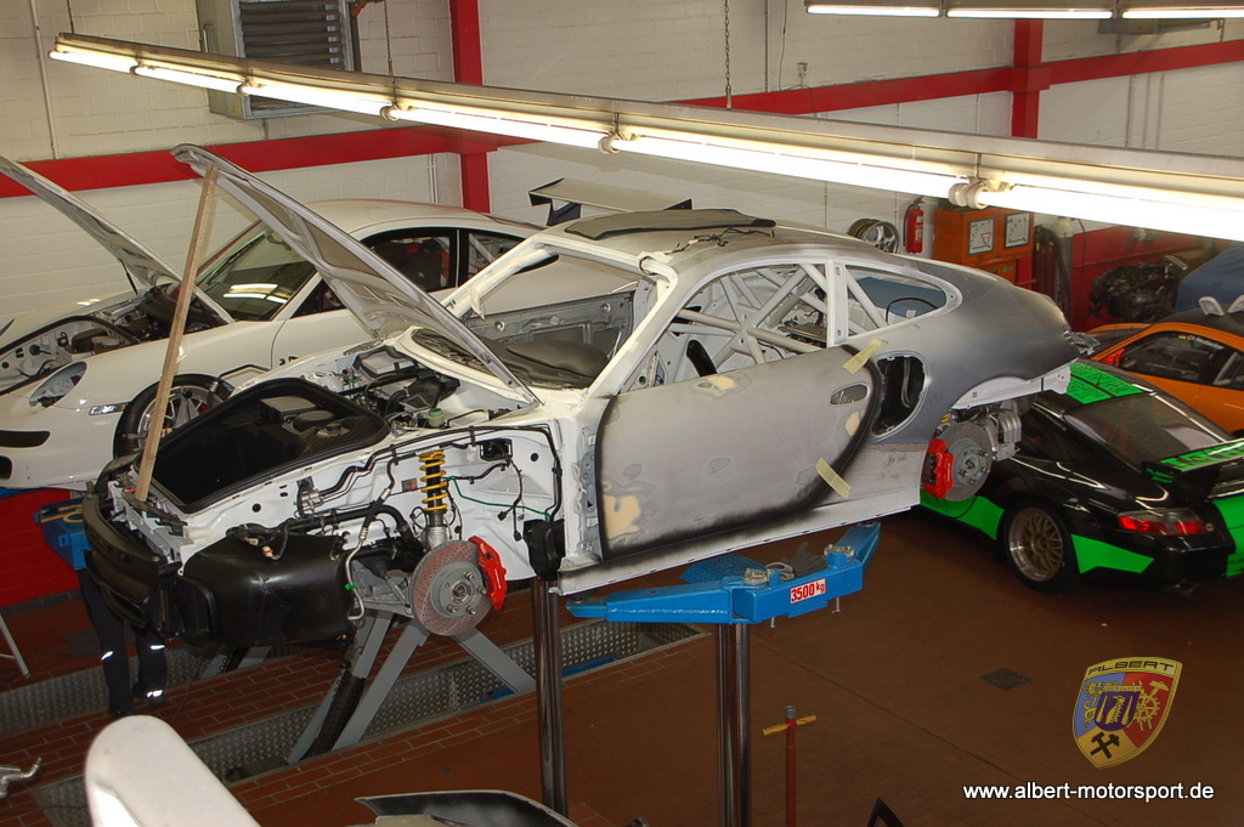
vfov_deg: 29.8
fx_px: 1554
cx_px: 622
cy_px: 414
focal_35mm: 45
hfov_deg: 43.6
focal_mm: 30
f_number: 4
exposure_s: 1/60
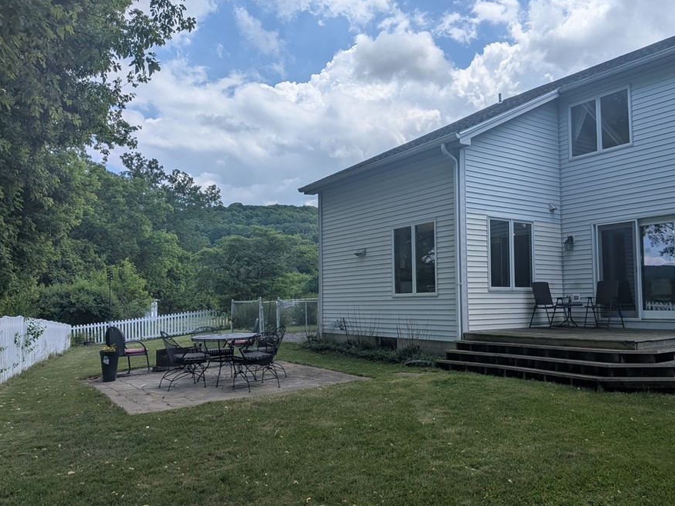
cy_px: 256
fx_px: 546
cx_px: 383
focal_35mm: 28
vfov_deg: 49.7
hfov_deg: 63.2
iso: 28
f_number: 1.7
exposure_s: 1/2342
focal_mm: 4.53
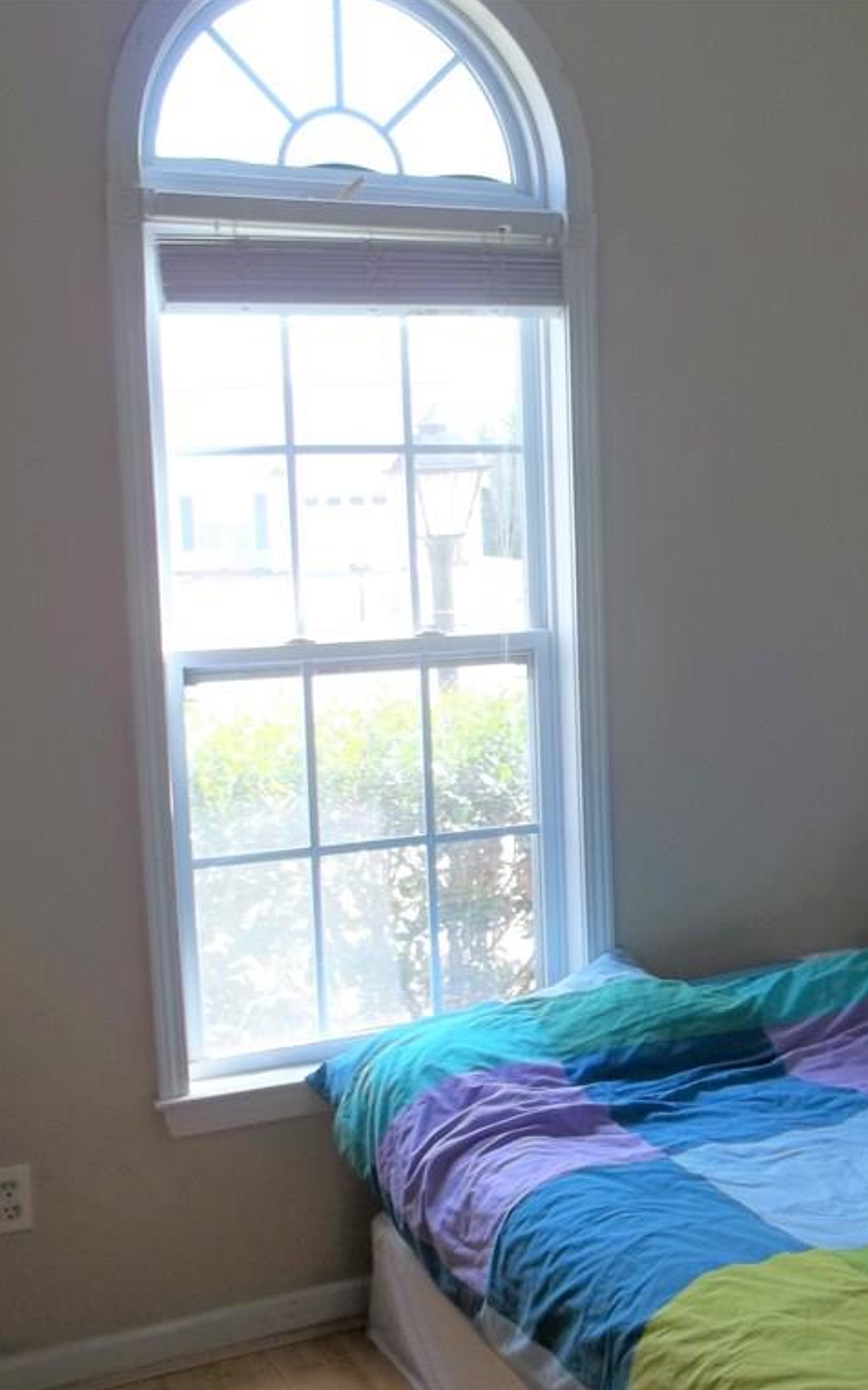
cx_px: 775
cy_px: 695
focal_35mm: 47
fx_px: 1780
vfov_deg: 42.7
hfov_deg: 26.5
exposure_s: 1/60
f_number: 3.3
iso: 64
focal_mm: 5.9
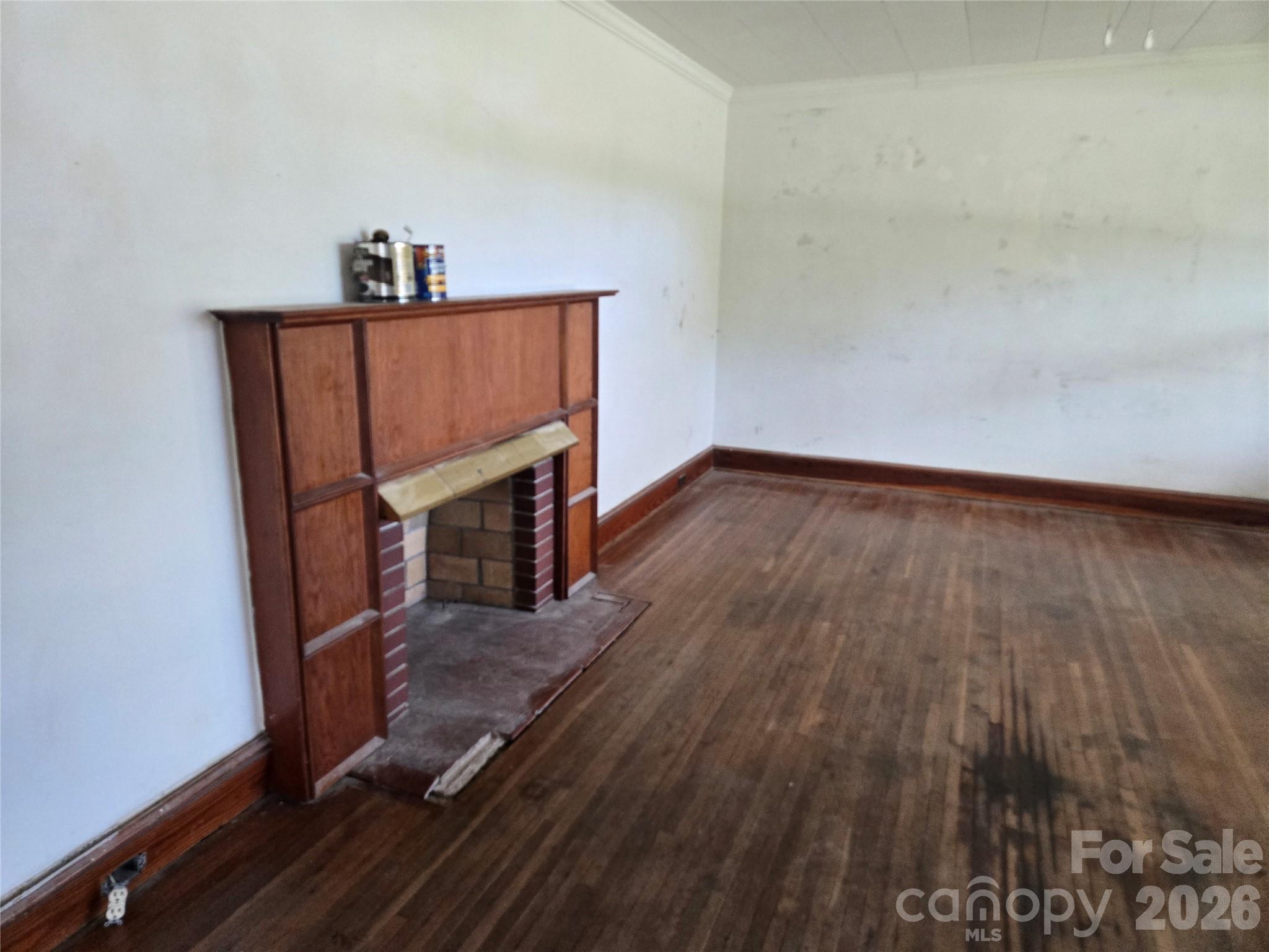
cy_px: 476
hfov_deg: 73.9
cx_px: 634
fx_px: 843
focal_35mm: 23
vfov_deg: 58.9
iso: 400
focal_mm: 5.4
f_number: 1.8
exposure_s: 1/120
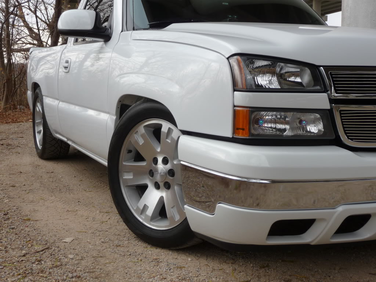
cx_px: 188
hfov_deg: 42.1
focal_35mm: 45
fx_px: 489
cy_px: 141
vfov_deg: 32.2
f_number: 4.1
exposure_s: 1/320
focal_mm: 7.6
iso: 100
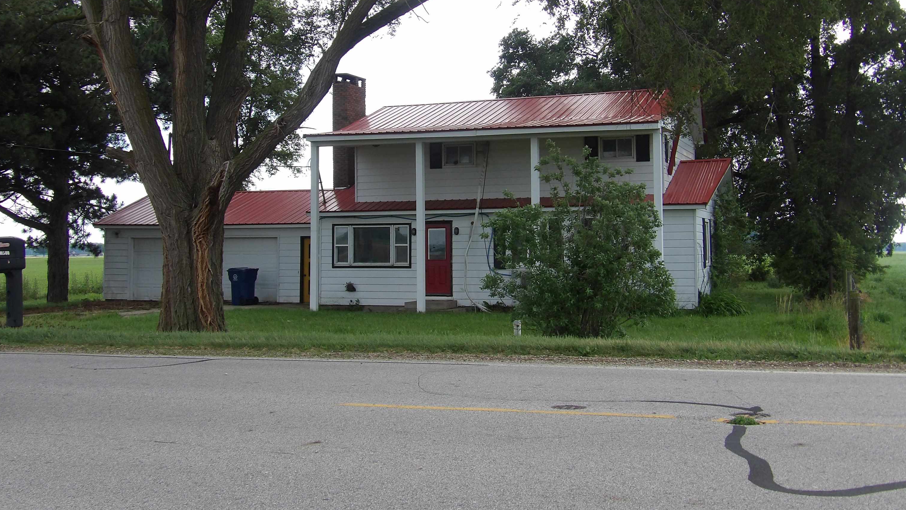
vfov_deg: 27.6
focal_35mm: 43
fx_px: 1033
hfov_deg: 47.4
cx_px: 454
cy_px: 183
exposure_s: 1/453
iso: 100
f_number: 3.7
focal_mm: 7
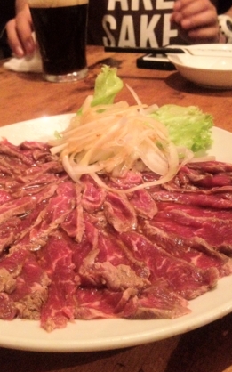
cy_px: 178
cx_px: 104
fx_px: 405
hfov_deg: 31.9
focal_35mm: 40
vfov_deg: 49.3
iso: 800
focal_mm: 4.28
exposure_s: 1/15
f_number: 2.4
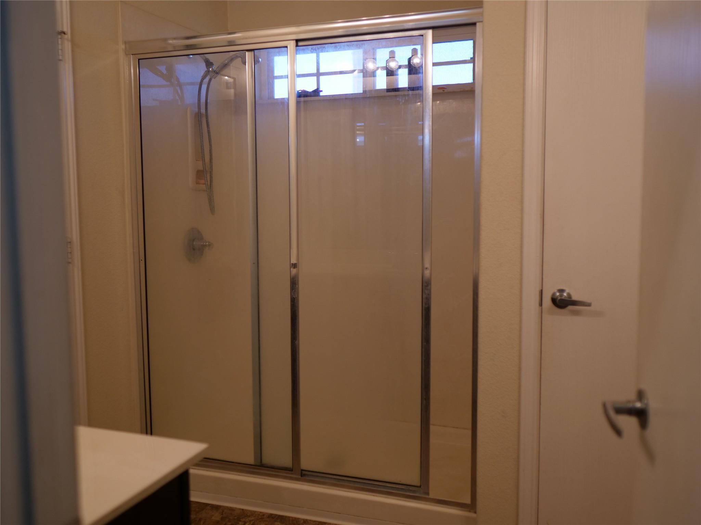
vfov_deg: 44.2
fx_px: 648
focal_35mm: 32
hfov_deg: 56.8
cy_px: 262
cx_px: 350
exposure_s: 1/100
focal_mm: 16
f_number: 1.4
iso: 200
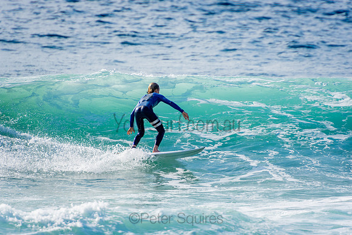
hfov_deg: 3.4
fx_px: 5868
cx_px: 176
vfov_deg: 2.3
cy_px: 118
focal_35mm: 600
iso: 320
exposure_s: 1/2000
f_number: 5.6
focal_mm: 400
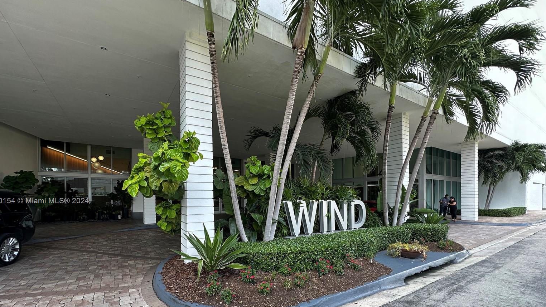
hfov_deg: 99.3
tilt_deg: -1.0
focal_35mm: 16
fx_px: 232
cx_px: 261
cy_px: 201
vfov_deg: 65.5
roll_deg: +0.4
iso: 40
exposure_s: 1/104
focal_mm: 2.22
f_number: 2.2
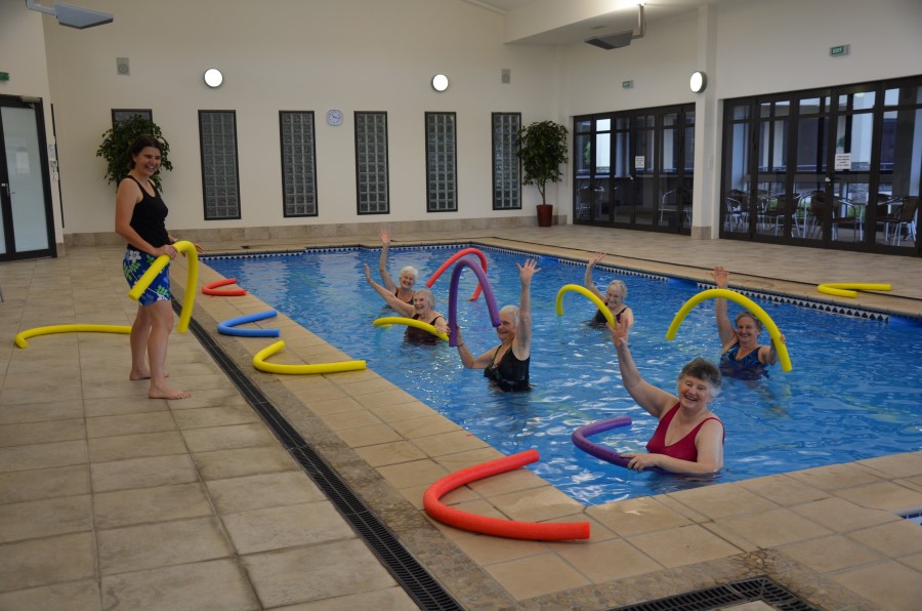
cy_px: 306
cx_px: 461
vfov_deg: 35.3
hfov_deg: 51.4
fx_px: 958
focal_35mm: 38
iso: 640
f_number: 4
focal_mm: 25
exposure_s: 1/60
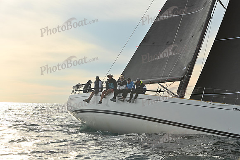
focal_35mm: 70
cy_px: 80
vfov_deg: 19.5
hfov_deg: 28.8
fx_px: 467
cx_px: 120
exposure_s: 1/1000
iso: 320
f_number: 8
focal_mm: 70
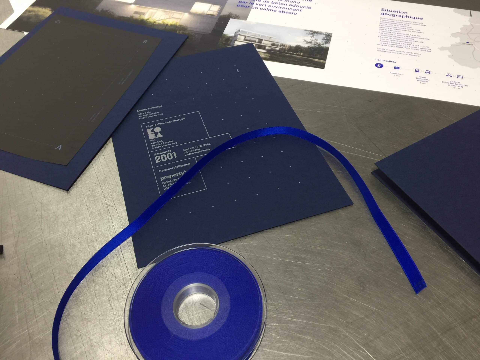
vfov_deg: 48.2
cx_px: 240
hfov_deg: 61.7
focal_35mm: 29
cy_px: 180
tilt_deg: -50.6
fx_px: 402
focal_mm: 4.15
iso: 40
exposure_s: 1/17
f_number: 2.2
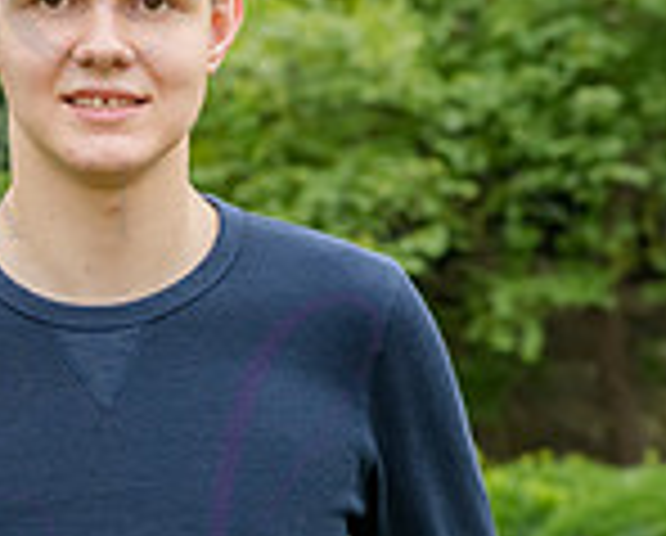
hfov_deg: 5.4
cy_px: 360
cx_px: 117
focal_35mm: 356
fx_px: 7031
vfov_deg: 4.4
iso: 640
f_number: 11
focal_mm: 125
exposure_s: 1/320
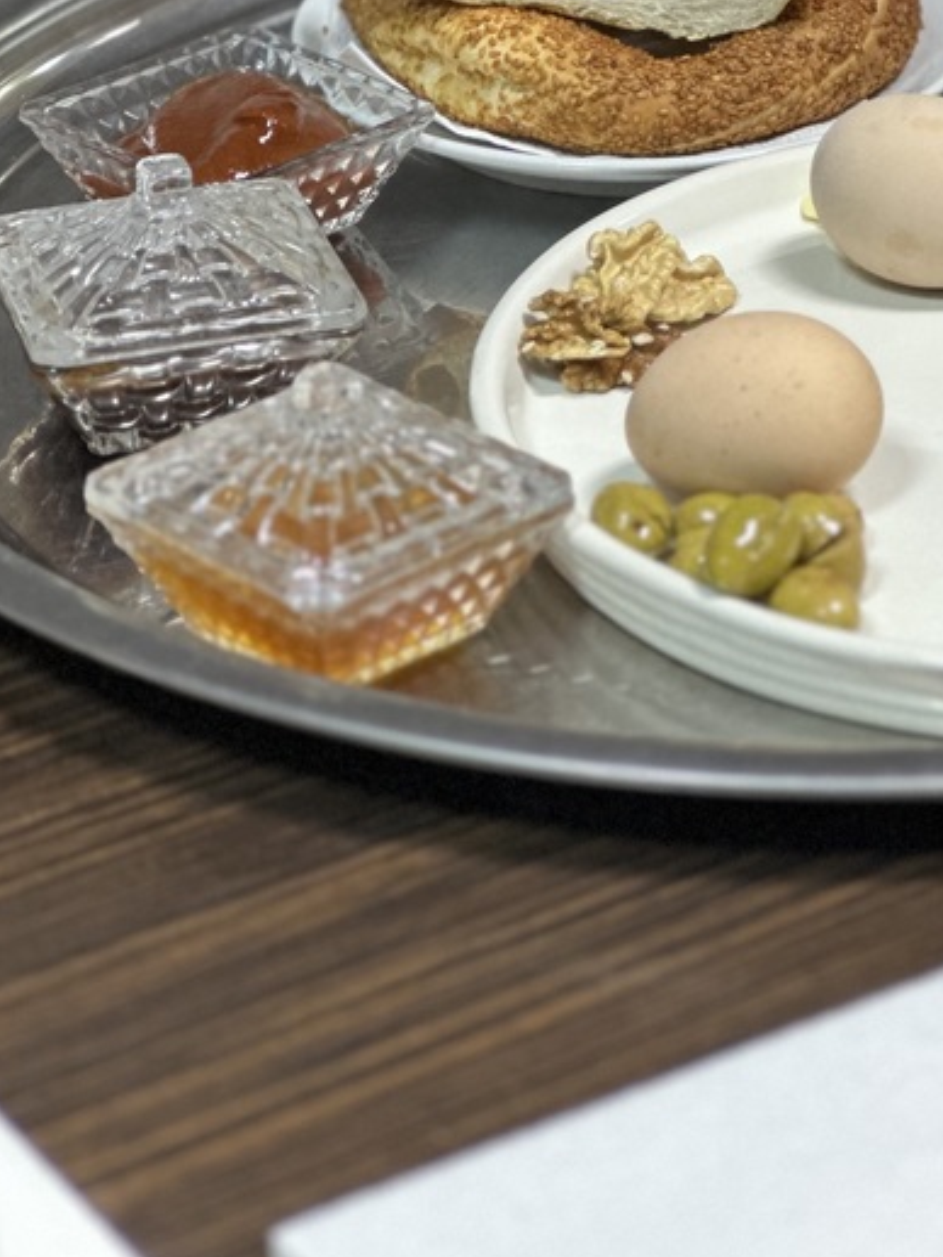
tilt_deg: -25.5
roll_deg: +0.3
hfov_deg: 10.8
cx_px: 809
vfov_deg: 14.3
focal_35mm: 137
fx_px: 4974
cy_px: 175
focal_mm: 9
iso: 500
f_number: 2.8
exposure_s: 1/14
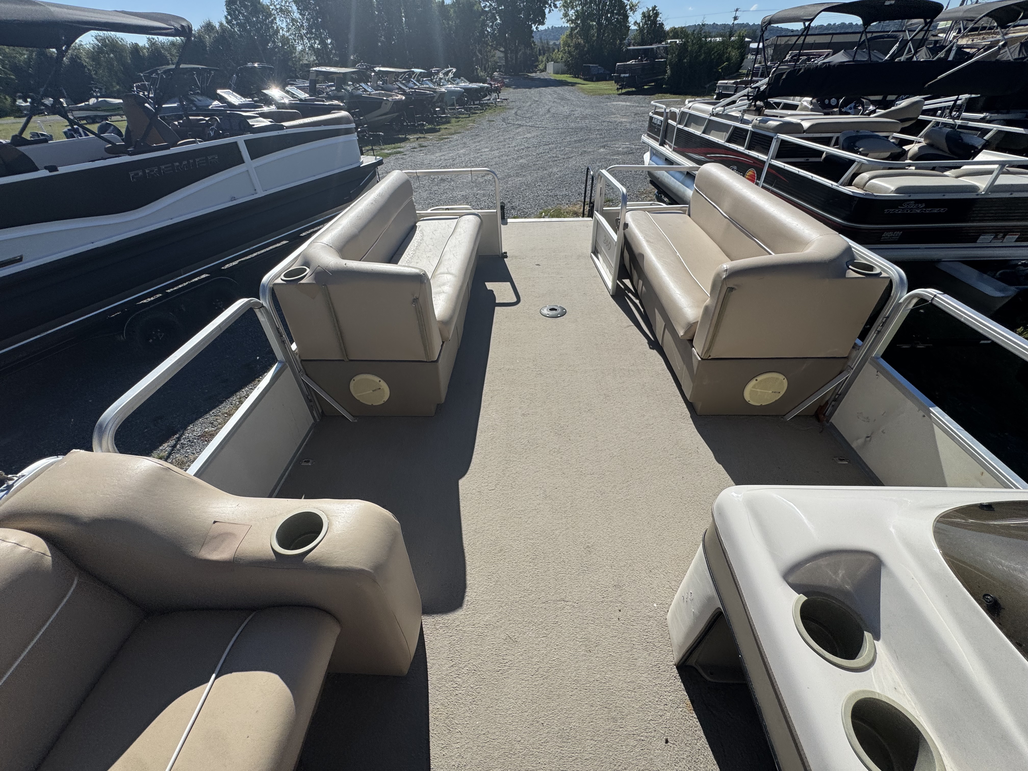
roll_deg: -2.3
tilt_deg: -33.1
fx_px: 416
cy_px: 386
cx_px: 514
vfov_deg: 85.7
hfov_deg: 102.1
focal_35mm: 14
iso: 40
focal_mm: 2.22
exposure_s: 1/2674
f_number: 2.2
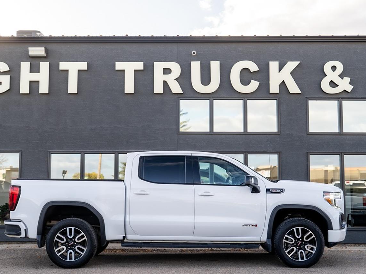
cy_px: 136
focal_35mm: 49
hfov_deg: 38.9
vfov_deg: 29.7
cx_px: 179
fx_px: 518
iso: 100
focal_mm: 36
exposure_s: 1/160
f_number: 4
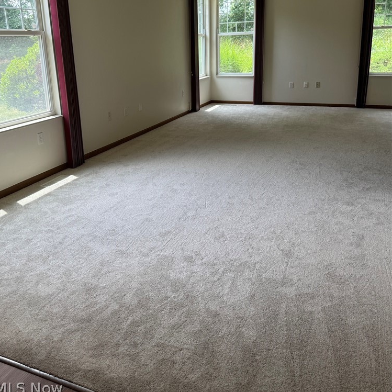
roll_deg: +2.0
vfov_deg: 54.6
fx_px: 372
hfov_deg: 55.6
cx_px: 192
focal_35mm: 29
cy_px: 132
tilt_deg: -14.1
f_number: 1.78
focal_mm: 6.76
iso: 64
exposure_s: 1/236
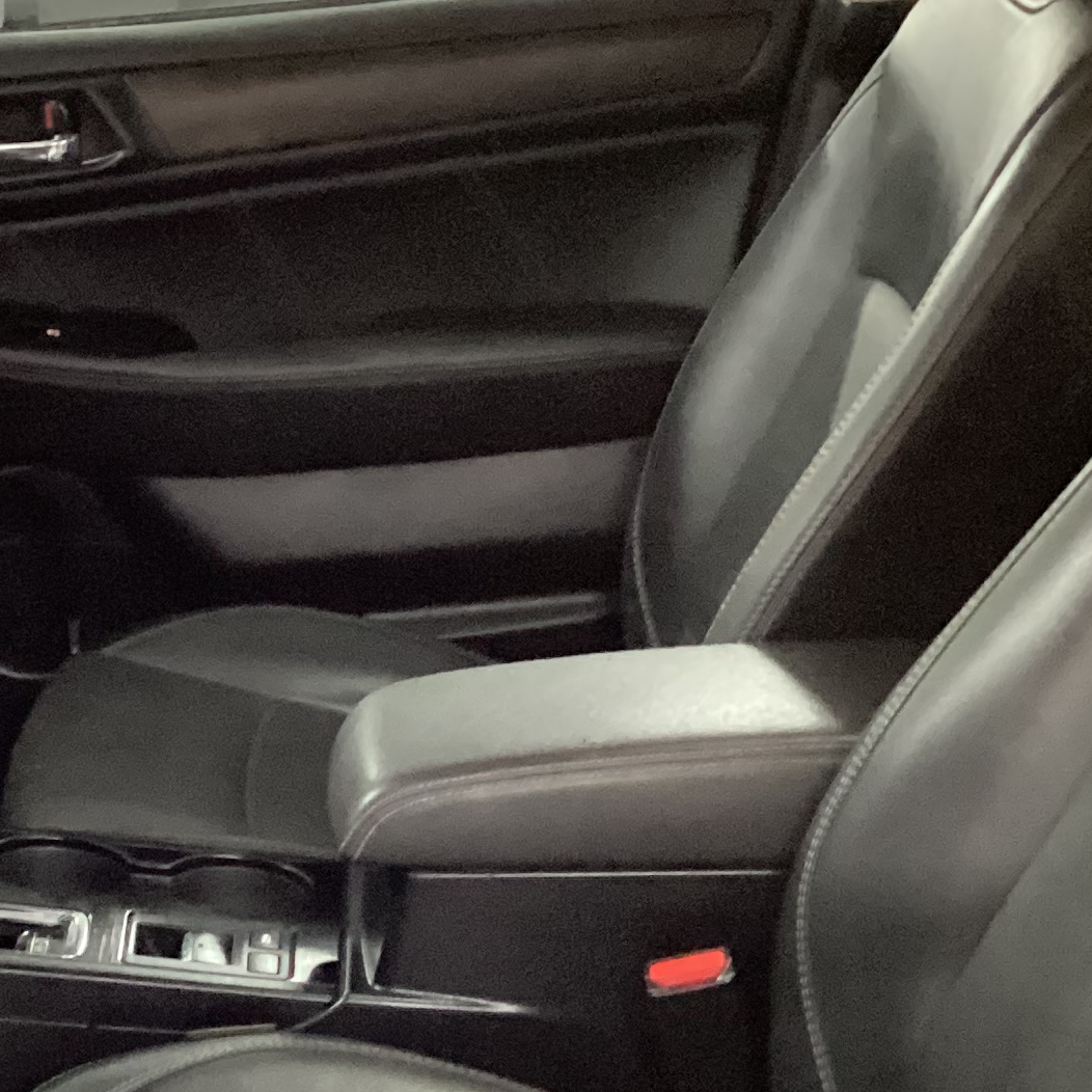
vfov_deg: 20.2
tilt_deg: -25.5
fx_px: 3034
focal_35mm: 85
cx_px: 120
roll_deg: +1.3
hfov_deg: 20.0
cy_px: 867
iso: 640
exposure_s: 1/20
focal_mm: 3.3
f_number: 2.4
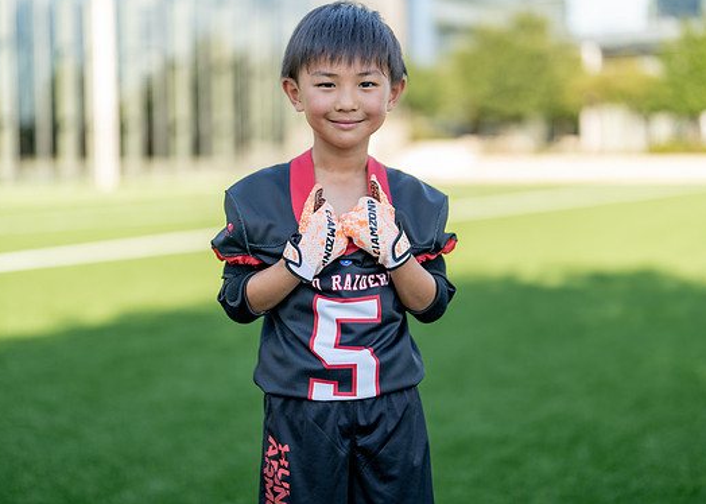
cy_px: 226
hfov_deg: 33.8
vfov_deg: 24.4
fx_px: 1163
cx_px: 360
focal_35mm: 58
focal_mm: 50
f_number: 1.2
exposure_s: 1/1600
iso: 100
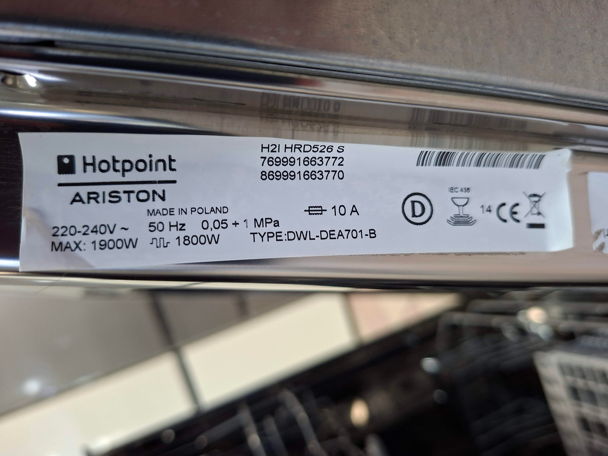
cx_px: 304
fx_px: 404
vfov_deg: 58.9
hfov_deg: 73.9
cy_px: 228
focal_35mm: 23
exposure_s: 1/33
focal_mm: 5.54
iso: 320
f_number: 1.8
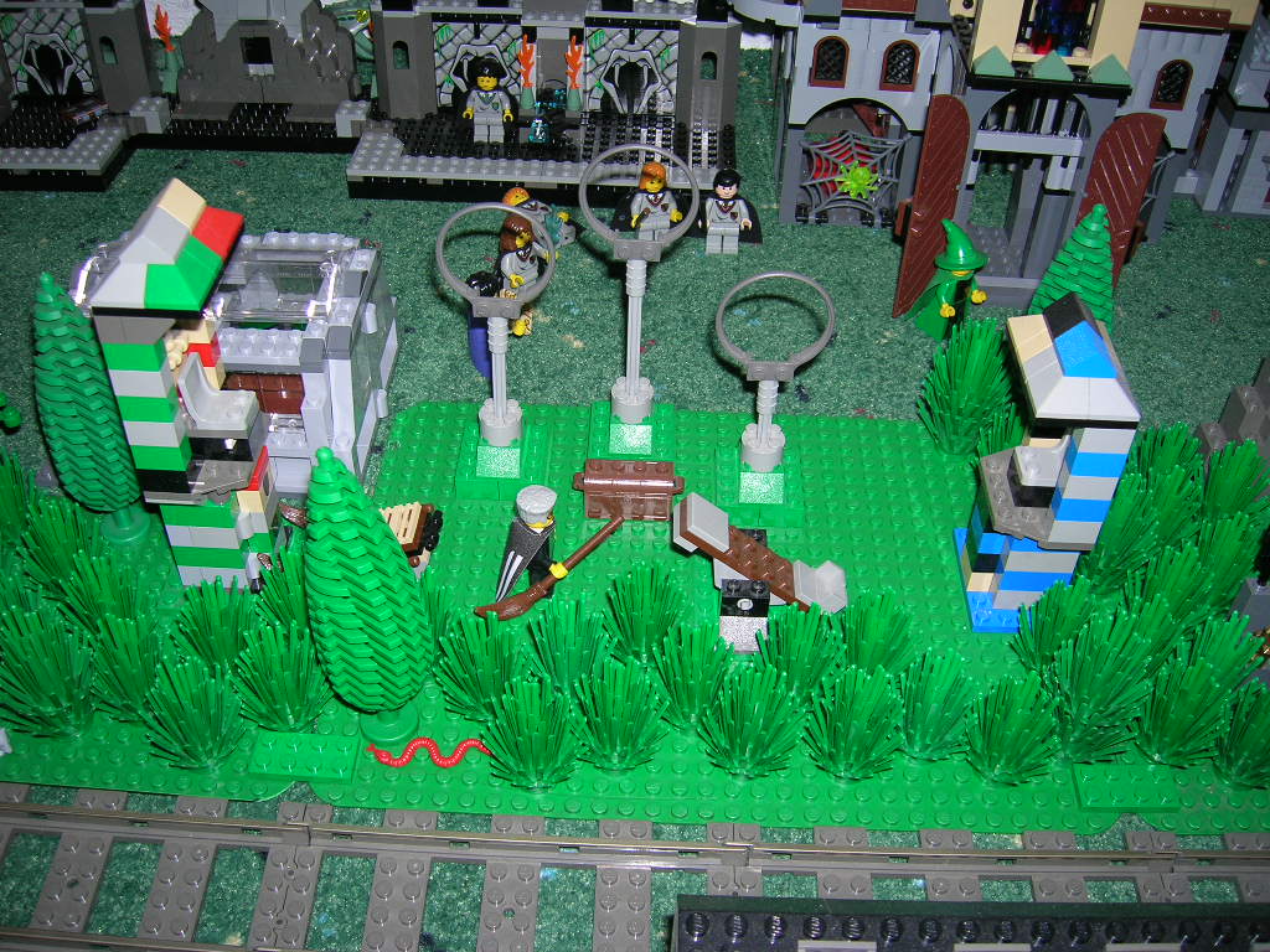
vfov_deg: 41.8
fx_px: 1247
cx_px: 635
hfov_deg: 54.0
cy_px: 476
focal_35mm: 34
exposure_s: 1/60.1
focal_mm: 5.7
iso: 50
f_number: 2.9
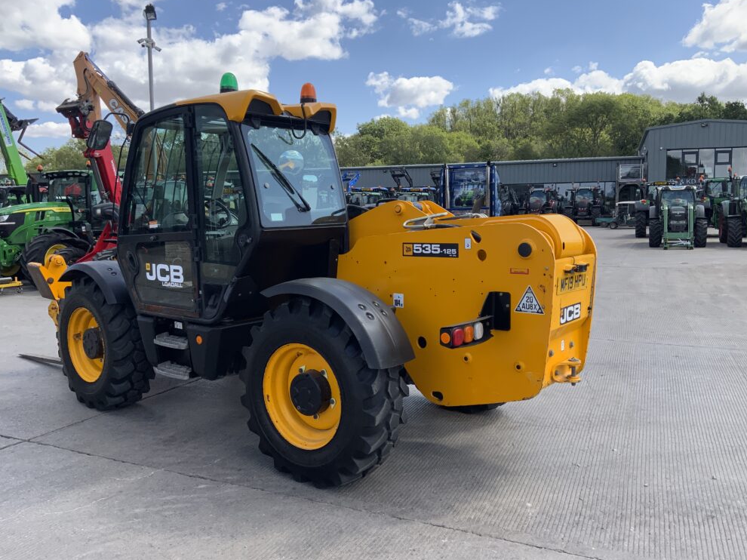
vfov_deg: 46.8
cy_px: 272
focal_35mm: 30
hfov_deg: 60.0
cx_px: 374
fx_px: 647
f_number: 1.8
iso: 16
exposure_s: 1/912
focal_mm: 3
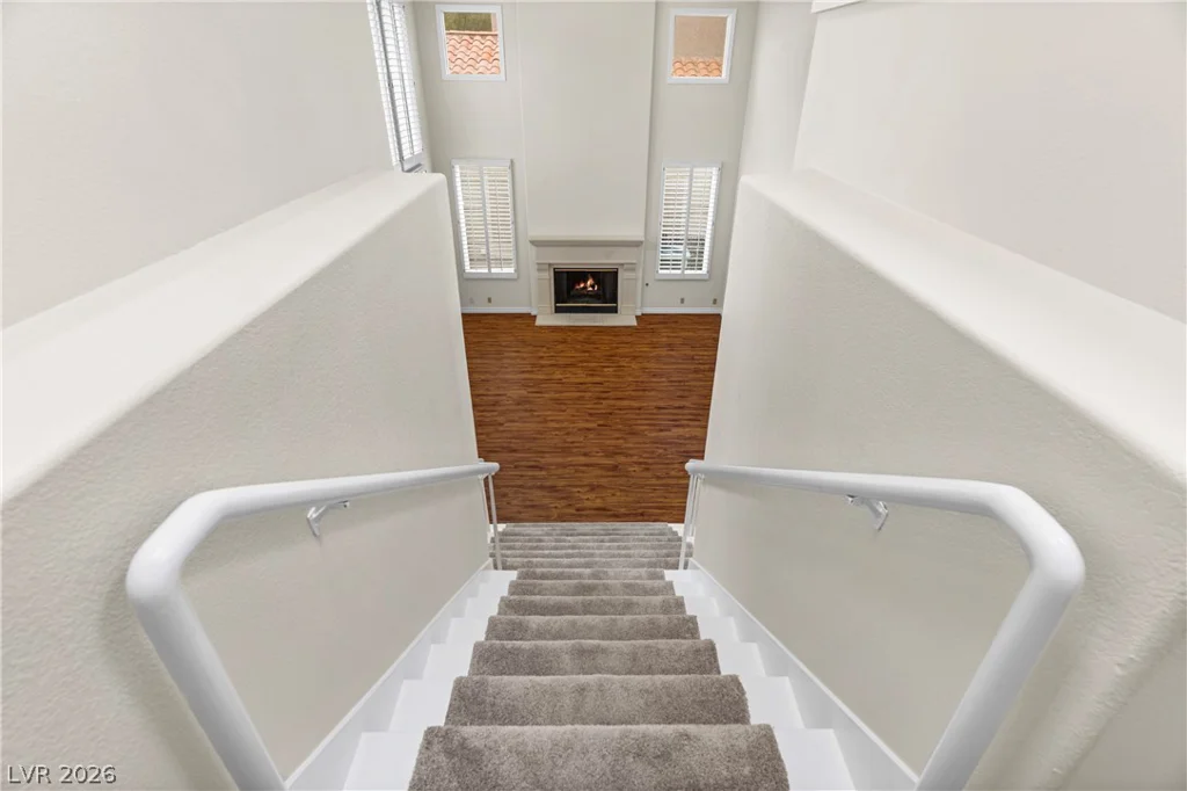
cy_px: 396
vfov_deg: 70.4
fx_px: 560
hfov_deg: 93.3
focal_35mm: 17
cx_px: 594
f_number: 5.6
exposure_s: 1/2500
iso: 400
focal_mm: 17
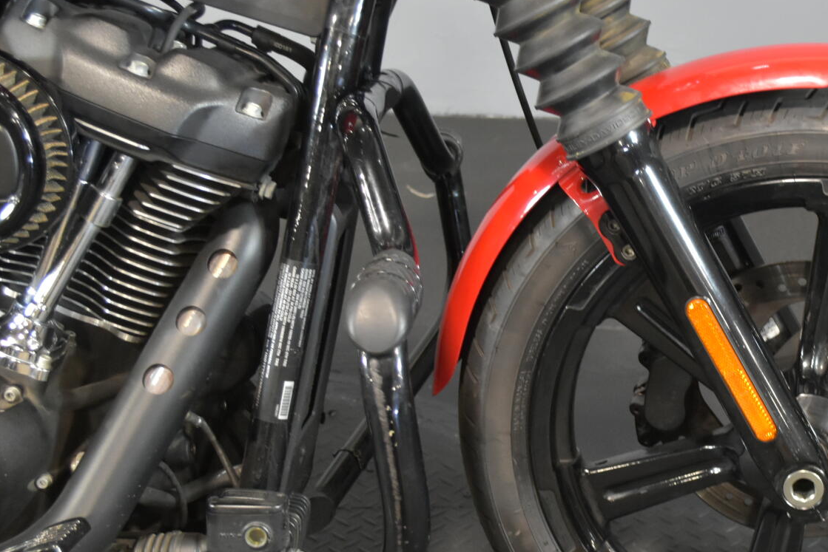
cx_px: 703
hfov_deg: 32.6
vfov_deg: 22.9
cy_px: 371
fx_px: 1357
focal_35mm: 59
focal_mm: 22
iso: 1600
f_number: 4
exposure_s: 1/20
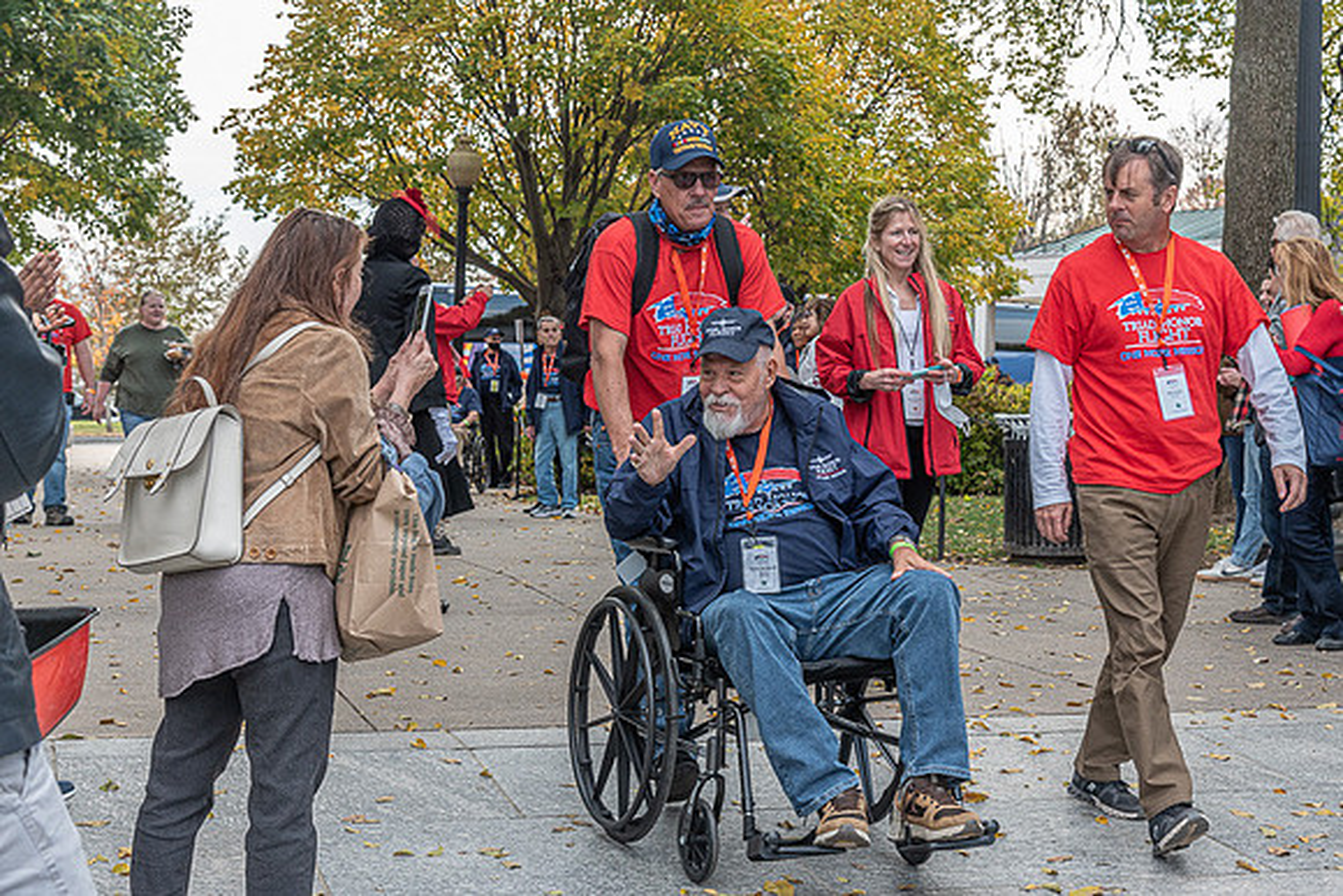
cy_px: 395
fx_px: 2294
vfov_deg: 22.1
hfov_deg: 32.6
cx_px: 751
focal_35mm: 61
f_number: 8
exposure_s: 1/250
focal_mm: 55
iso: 500
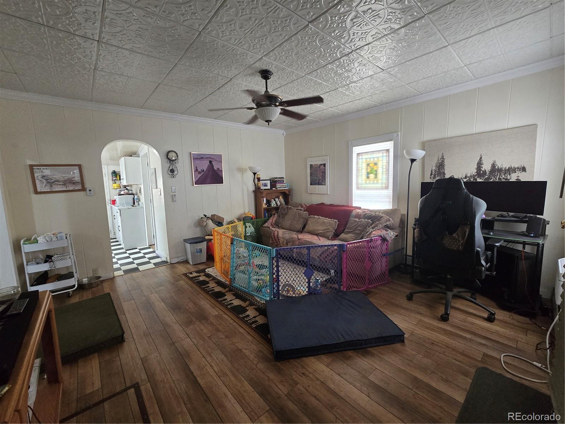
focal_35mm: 13
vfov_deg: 89.9
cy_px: 212
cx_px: 282
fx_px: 212
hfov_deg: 106.2
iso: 400
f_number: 2.2
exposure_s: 1/60
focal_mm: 2.2
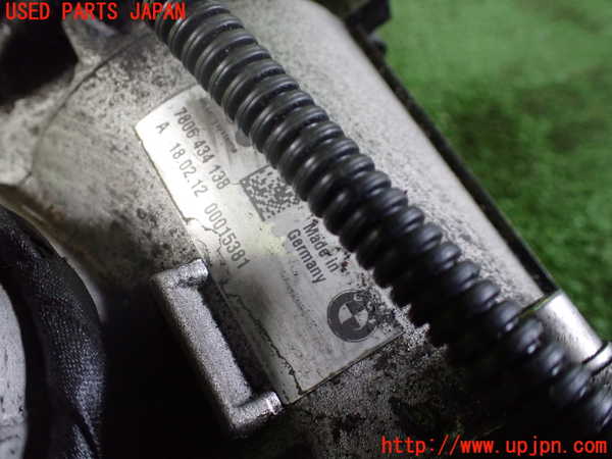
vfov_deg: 46.8
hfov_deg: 60.0
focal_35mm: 30
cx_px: 306
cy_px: 230
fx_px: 530
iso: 800
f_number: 2.3
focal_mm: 5.4
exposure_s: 1/80
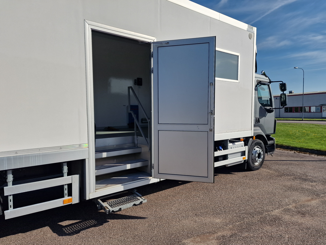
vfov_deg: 58.9
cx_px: 163
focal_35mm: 23
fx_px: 217
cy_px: 122
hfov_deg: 73.9
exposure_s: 1/1984
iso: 50
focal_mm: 6.4
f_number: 1.8
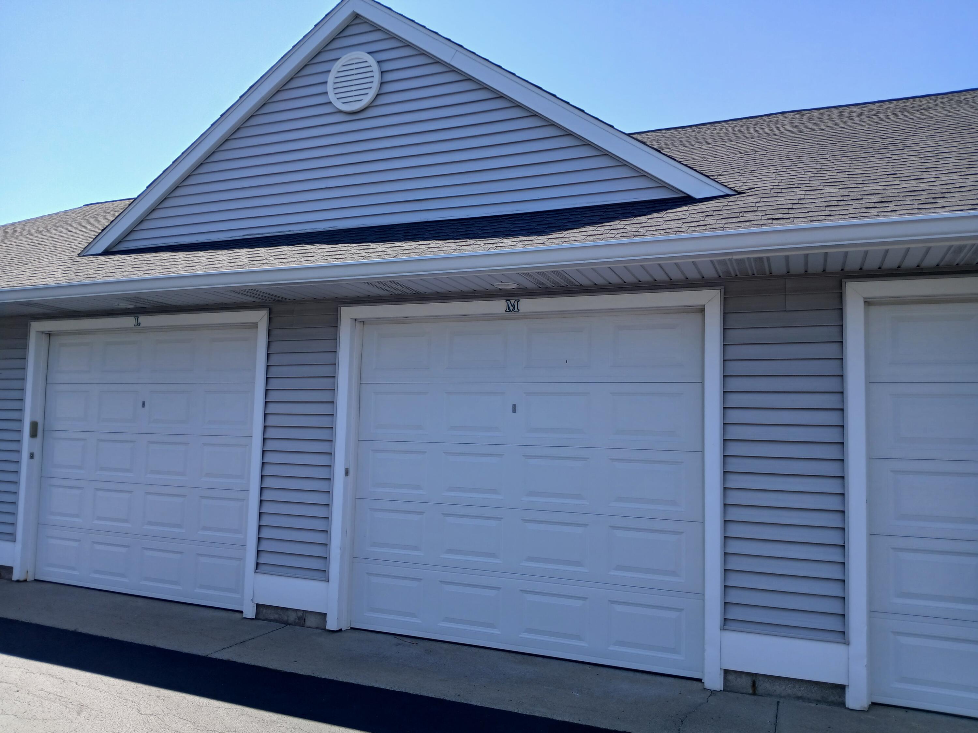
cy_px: 366
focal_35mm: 26
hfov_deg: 67.3
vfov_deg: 53.1
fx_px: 735
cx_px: 489
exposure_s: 1/391
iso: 20
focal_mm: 3.98
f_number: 1.8
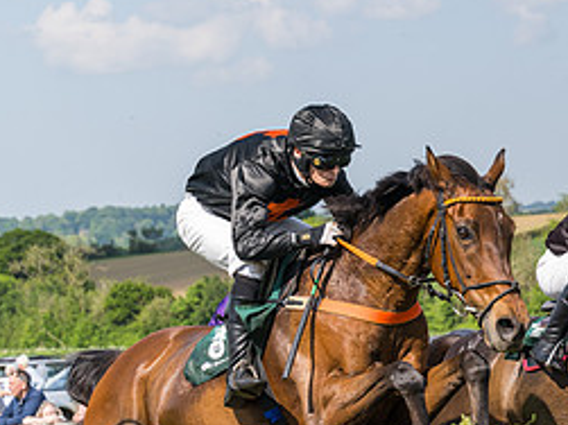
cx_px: 547
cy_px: 366
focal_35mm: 181
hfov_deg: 10.8
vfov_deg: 8.2
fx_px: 2969
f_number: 5
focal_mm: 70
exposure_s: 1/2000
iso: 400
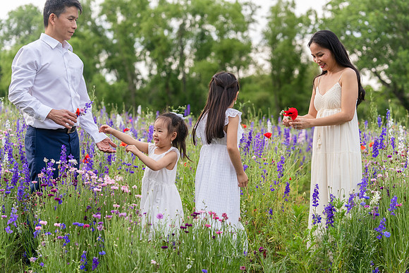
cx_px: 204
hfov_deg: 22.6
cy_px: 136
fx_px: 1023
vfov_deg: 15.2
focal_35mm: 90
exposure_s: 1/500
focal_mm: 90
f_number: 4
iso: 500
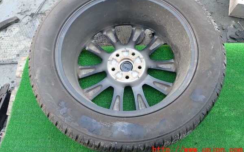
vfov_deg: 39.4
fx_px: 213
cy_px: 64
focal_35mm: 32
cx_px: 122
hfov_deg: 59.6
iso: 100
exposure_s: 1/100
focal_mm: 5.4
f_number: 2.3
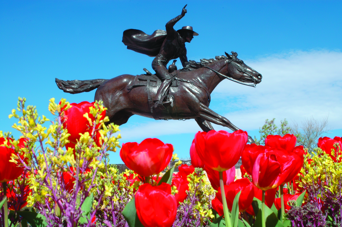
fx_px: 569
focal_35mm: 60
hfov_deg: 33.4
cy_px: 114
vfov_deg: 22.6
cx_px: 171
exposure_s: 1/60
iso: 200
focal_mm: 40
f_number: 22
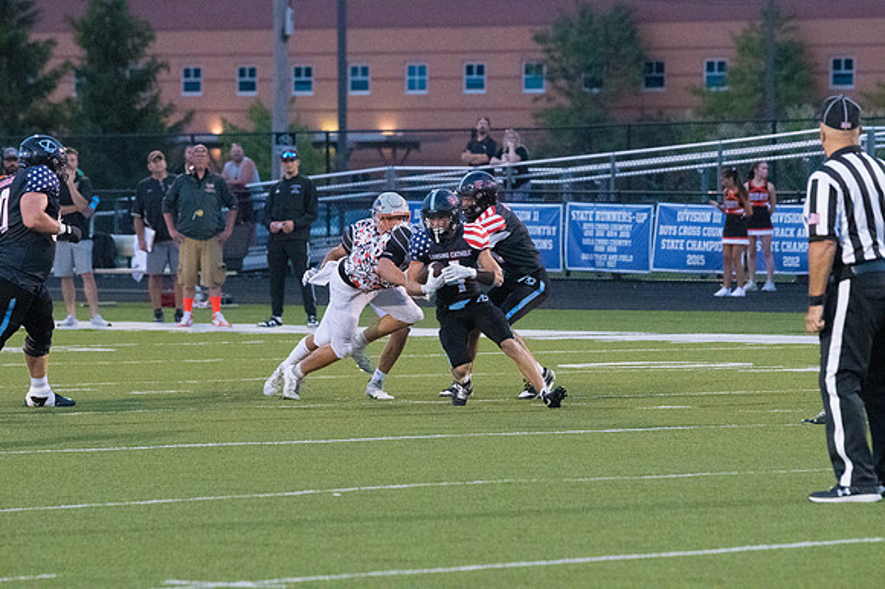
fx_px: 7371
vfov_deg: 4.6
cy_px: 294
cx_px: 442
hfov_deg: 6.9
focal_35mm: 300
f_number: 5
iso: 8000
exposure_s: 1/1250
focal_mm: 200
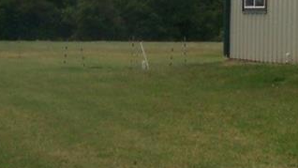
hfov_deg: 16.0
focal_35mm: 128
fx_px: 1012
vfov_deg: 9.3
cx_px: 368
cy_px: -57
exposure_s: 1/1000
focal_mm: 8
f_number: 4.8
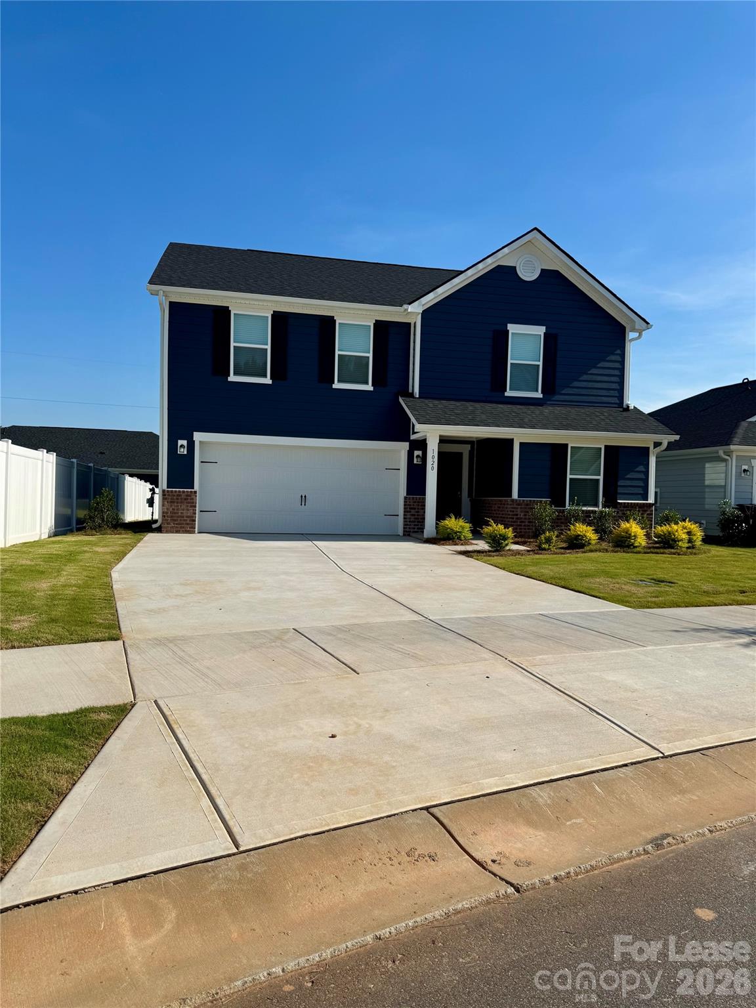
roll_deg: -1.6
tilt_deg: -0.9
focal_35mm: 24
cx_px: 378
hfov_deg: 56.8
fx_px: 699
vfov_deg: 71.6
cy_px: 504
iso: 80
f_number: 1.78
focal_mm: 6.76
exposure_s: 1/7092
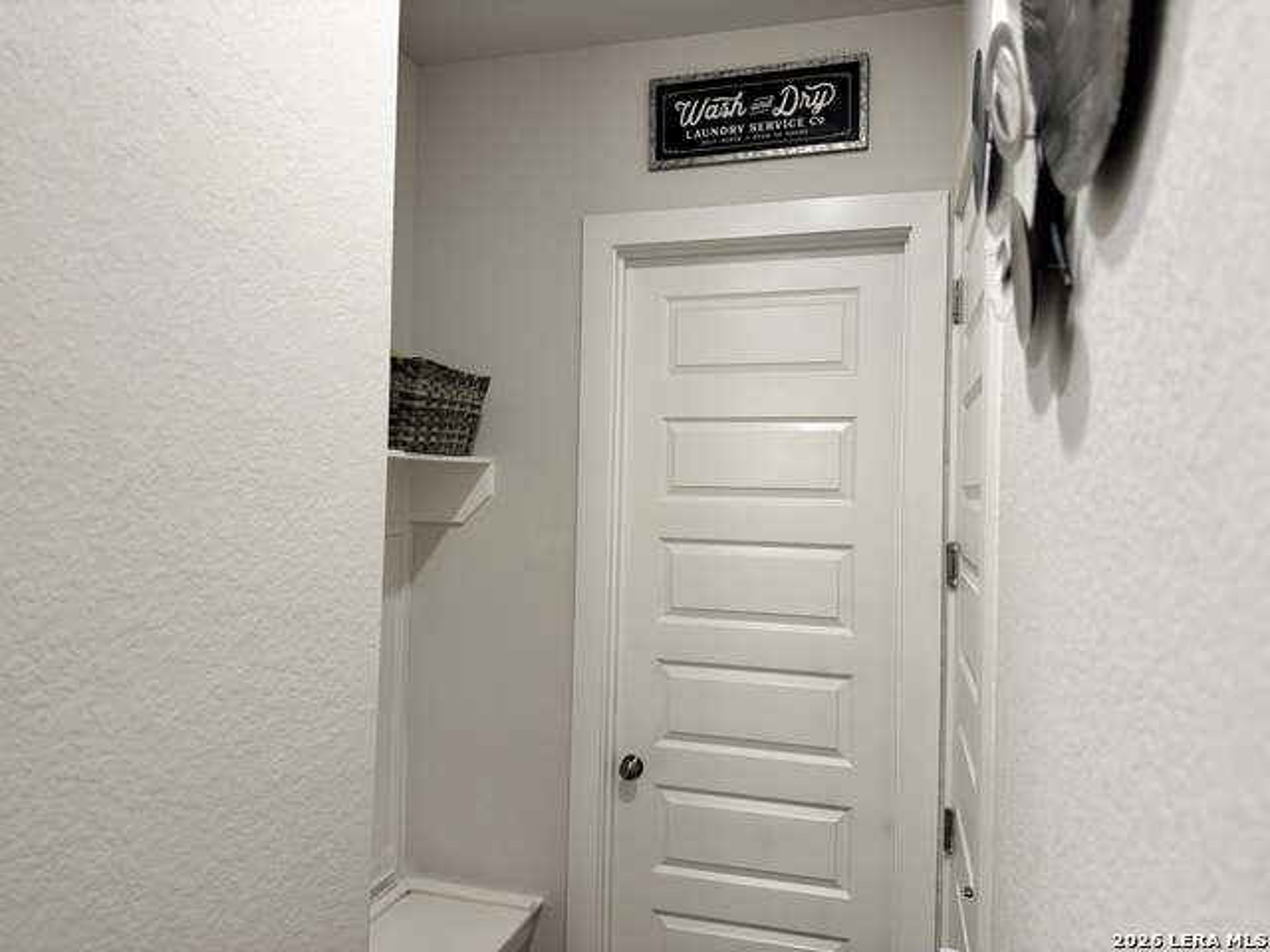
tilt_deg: +0.3
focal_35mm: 24
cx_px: 635
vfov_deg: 56.8
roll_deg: -1.6
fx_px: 881
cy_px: 476
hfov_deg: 71.6
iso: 125
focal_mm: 6.76
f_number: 1.78
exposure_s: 1/60
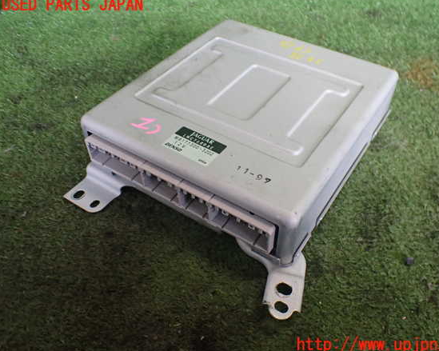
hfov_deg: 55.6
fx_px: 416
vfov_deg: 45.8
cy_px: 175
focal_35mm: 32
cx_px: 237
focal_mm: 5.4
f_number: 2.3
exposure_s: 1/125
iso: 500
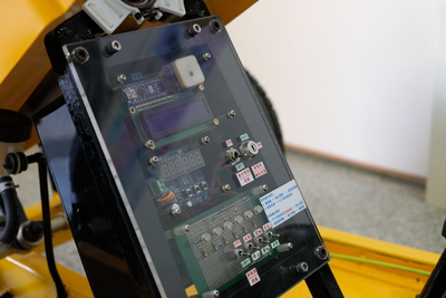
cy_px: 149
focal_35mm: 54
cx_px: 223
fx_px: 669
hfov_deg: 36.9
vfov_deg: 25.1
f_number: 4
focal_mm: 35.8
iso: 2500
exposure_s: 1/180
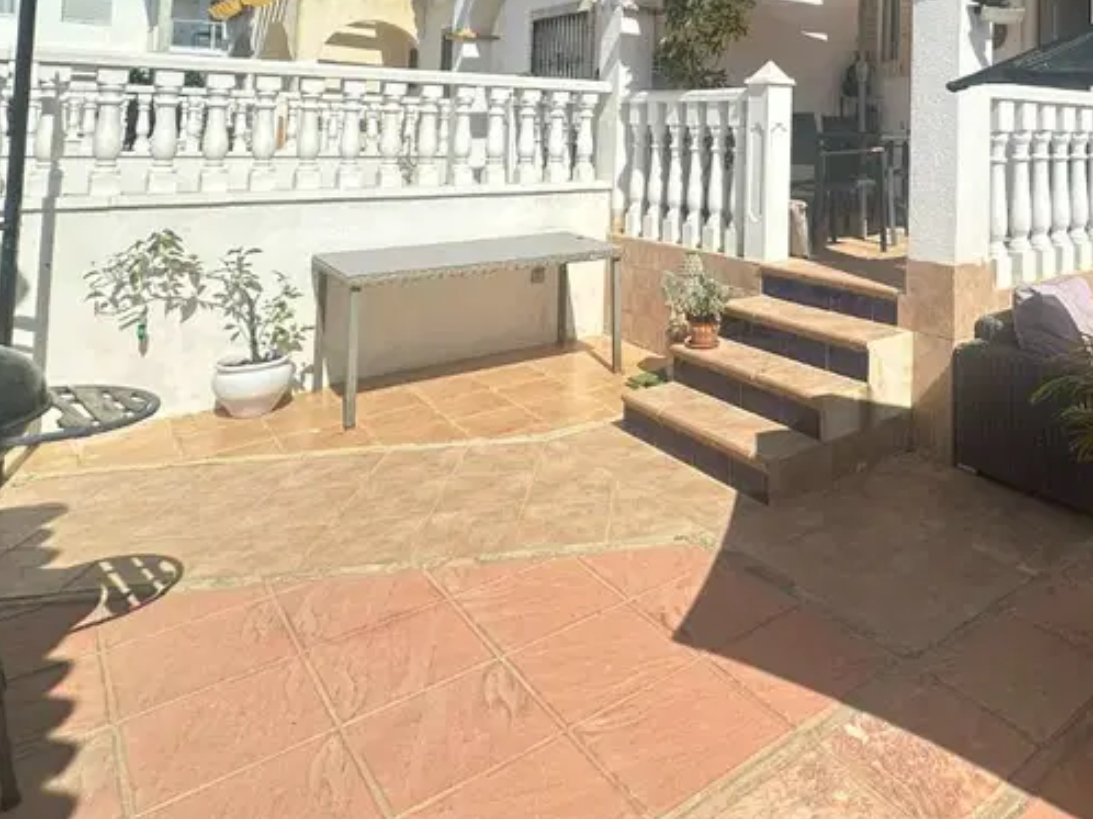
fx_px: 852
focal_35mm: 27
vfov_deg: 46.7
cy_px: 94
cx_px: 849
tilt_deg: +2.9
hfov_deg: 60.9
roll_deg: -1.4
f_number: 2.2
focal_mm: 2.22
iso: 50
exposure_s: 1/1825
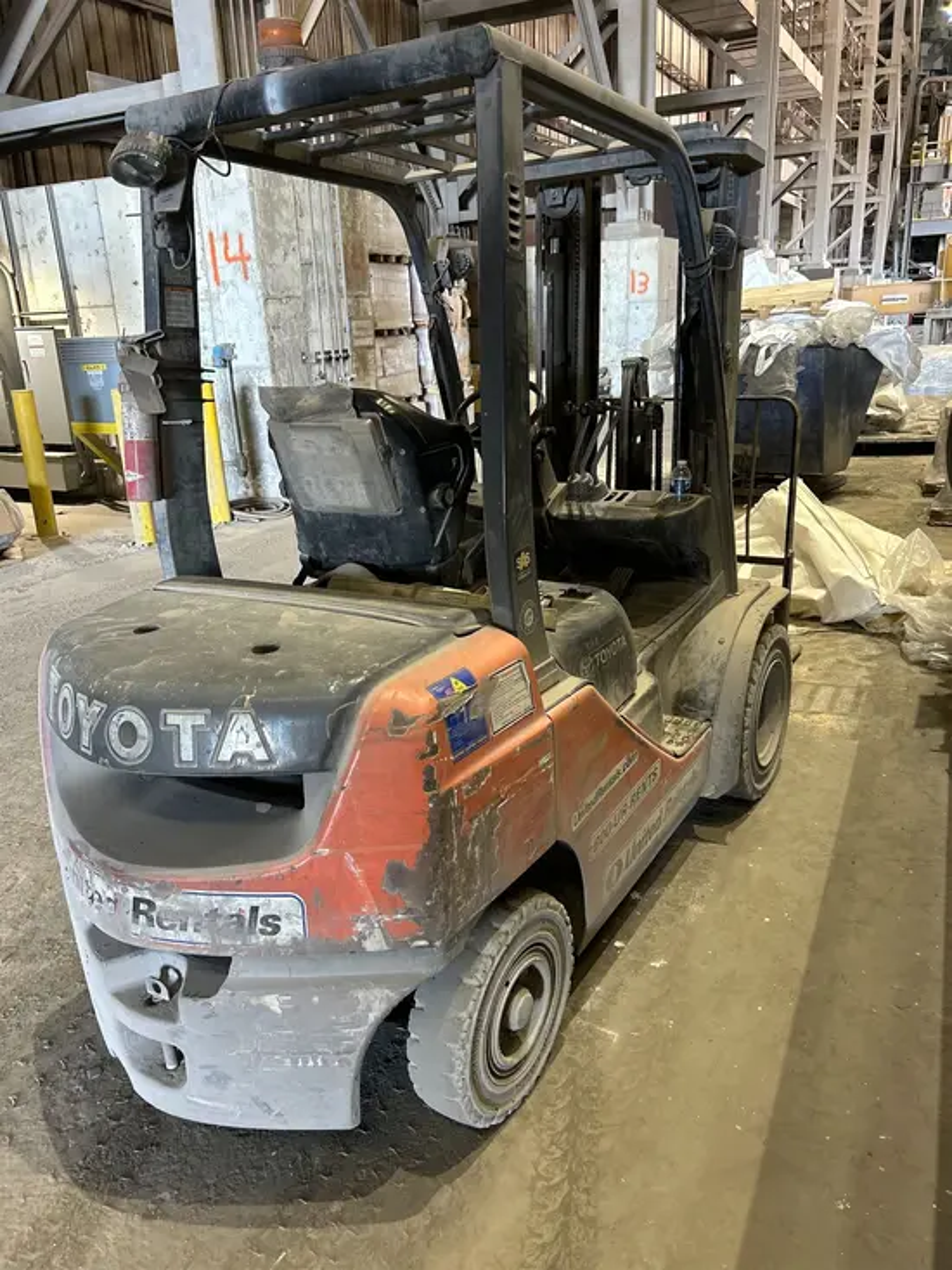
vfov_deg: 67.3
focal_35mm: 26
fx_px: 953
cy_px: 635
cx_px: 476
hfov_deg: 53.1
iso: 320
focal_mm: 5.7
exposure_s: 1/60
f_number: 1.5
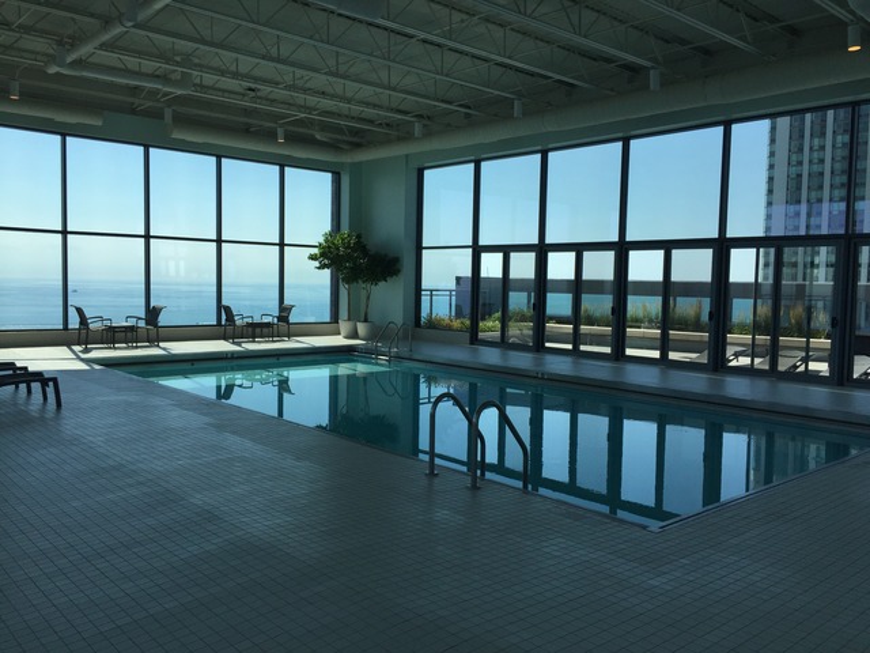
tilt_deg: -2.5
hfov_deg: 61.7
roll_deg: -2.2
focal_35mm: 29
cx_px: 435
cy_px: 326
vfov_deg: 48.2
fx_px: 729
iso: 32
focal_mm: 4.15
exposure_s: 1/1799
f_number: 2.2
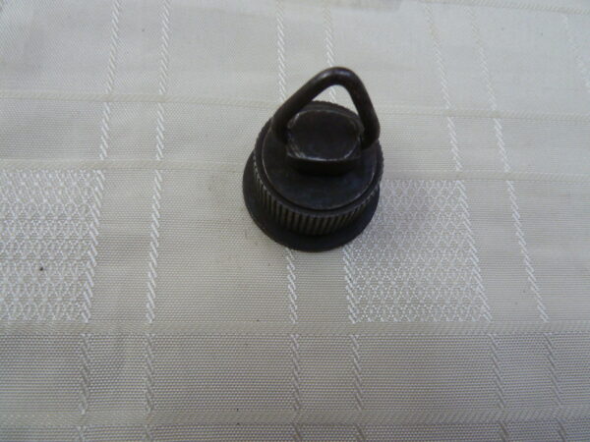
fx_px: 426
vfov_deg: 54.9
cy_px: 221
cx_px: 295
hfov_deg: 69.4
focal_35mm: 25
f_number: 3.3
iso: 200
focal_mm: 4.1
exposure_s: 1/30
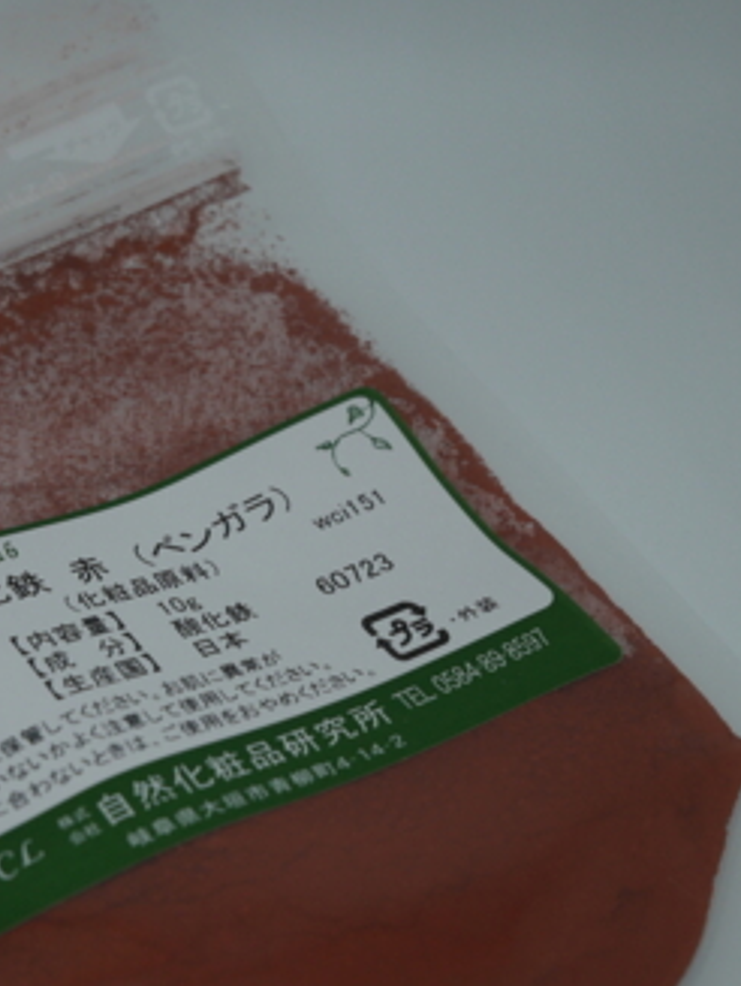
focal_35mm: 99
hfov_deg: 14.9
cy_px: 561
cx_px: 164
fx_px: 2820
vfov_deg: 19.8
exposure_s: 1/125
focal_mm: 27
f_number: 5.3
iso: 200
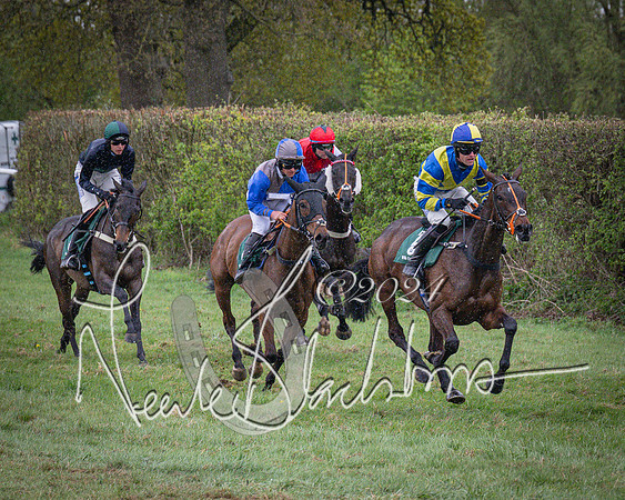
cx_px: 532
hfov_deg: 5.7
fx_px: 6319
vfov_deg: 4.5
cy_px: 234
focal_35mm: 342
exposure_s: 1/1000
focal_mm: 115
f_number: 4
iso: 1600
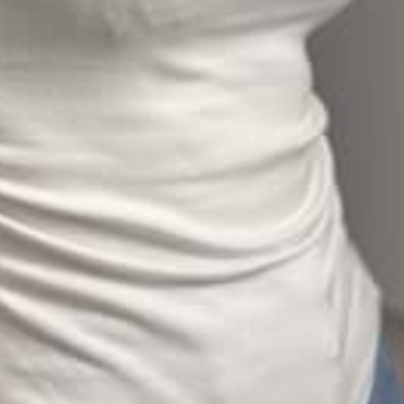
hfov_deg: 12.9
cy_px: -17
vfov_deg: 12.8
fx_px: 1769
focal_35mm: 134
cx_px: 37
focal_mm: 6.86
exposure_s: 1/128
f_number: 1.78
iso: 64
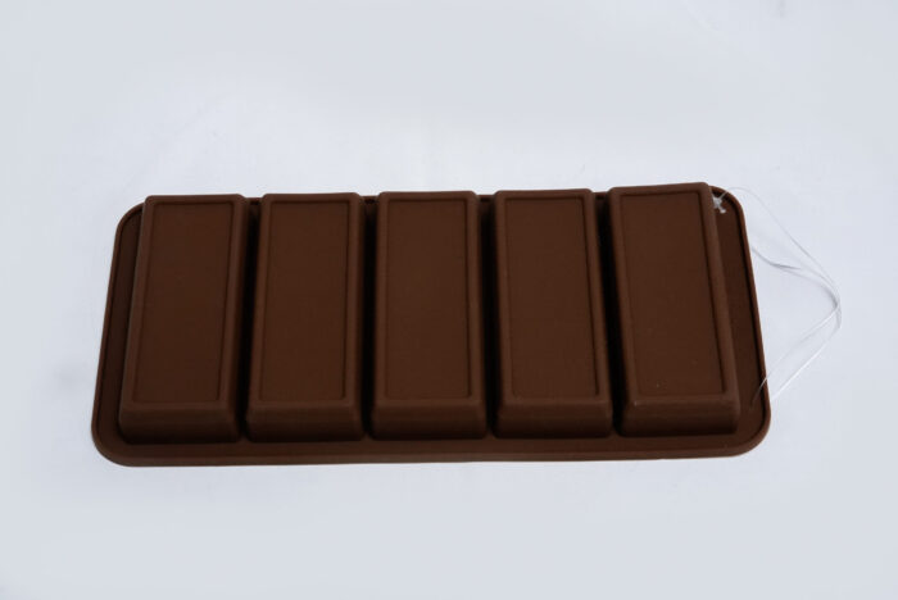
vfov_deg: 22.3
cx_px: 449
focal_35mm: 61
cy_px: 300
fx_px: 1523
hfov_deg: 32.9
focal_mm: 61
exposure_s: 1/160
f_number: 16
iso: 6400
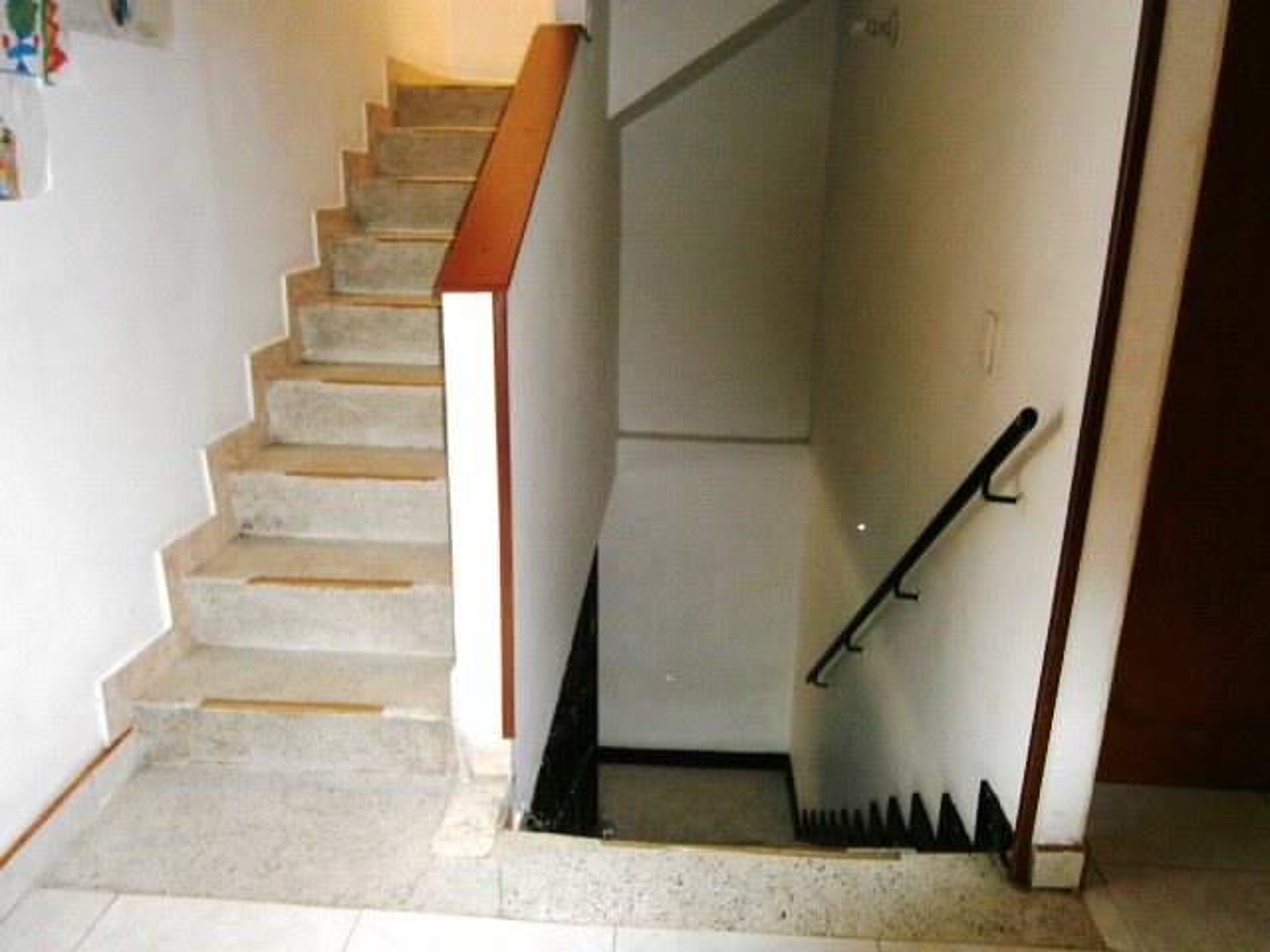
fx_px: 954
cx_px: 635
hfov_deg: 67.3
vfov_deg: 53.1
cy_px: 476
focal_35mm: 26
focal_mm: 4.7
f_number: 2.8
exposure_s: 1/30
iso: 160
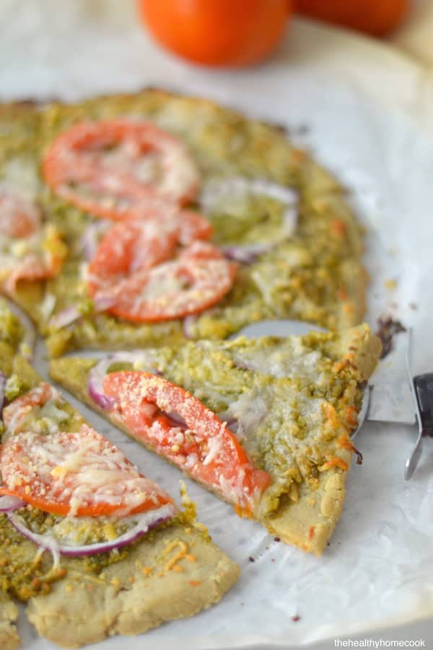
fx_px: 1355
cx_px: 216
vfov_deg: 27.0
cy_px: 325
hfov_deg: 18.2
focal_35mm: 75
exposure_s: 1/500
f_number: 2
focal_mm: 50
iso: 1600
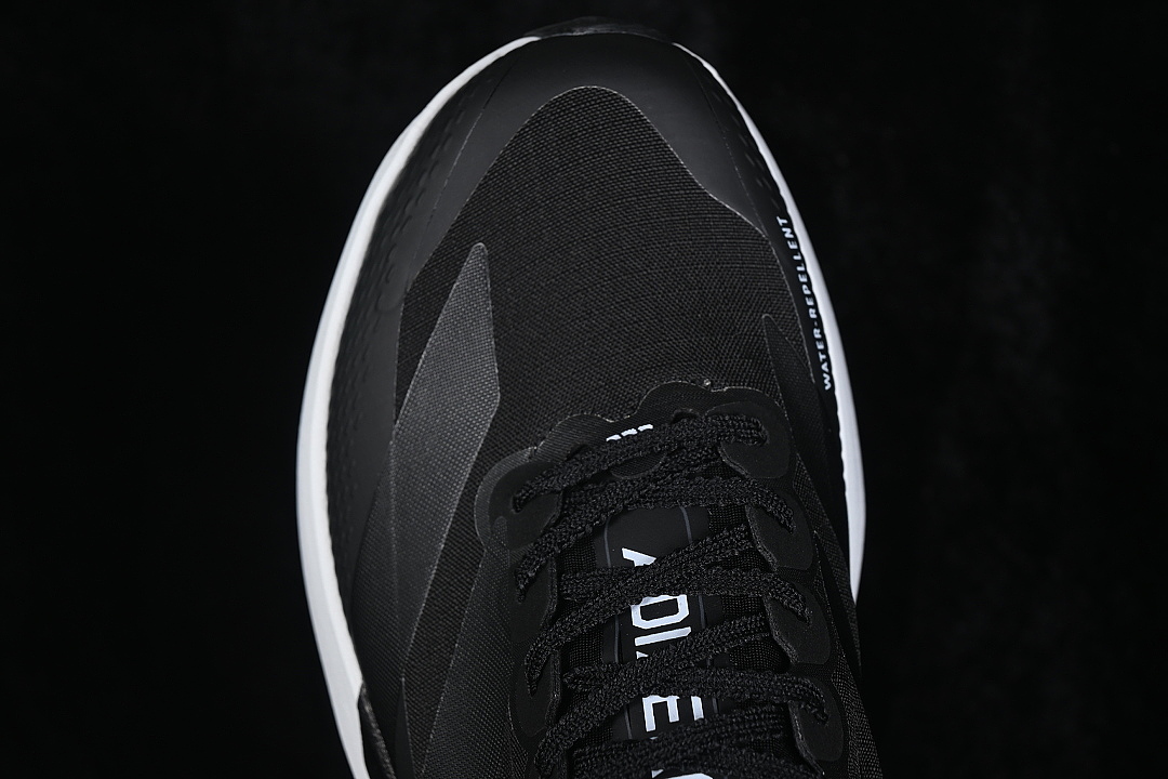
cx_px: 584
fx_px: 2433
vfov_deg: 18.2
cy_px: 390
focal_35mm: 75
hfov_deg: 27.0
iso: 160
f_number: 6.3
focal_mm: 50
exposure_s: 1/60
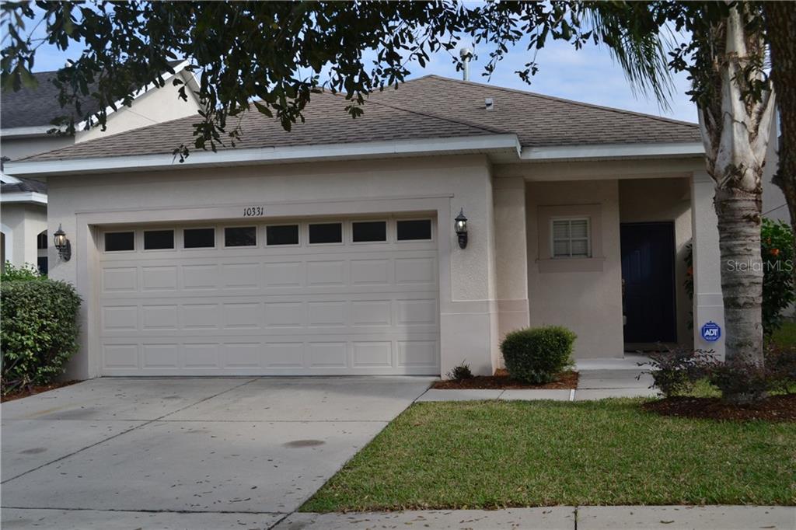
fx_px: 862
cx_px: 398
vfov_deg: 34.2
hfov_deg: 49.6
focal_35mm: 39
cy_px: 265
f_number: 7.1
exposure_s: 1/200
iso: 100
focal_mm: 26
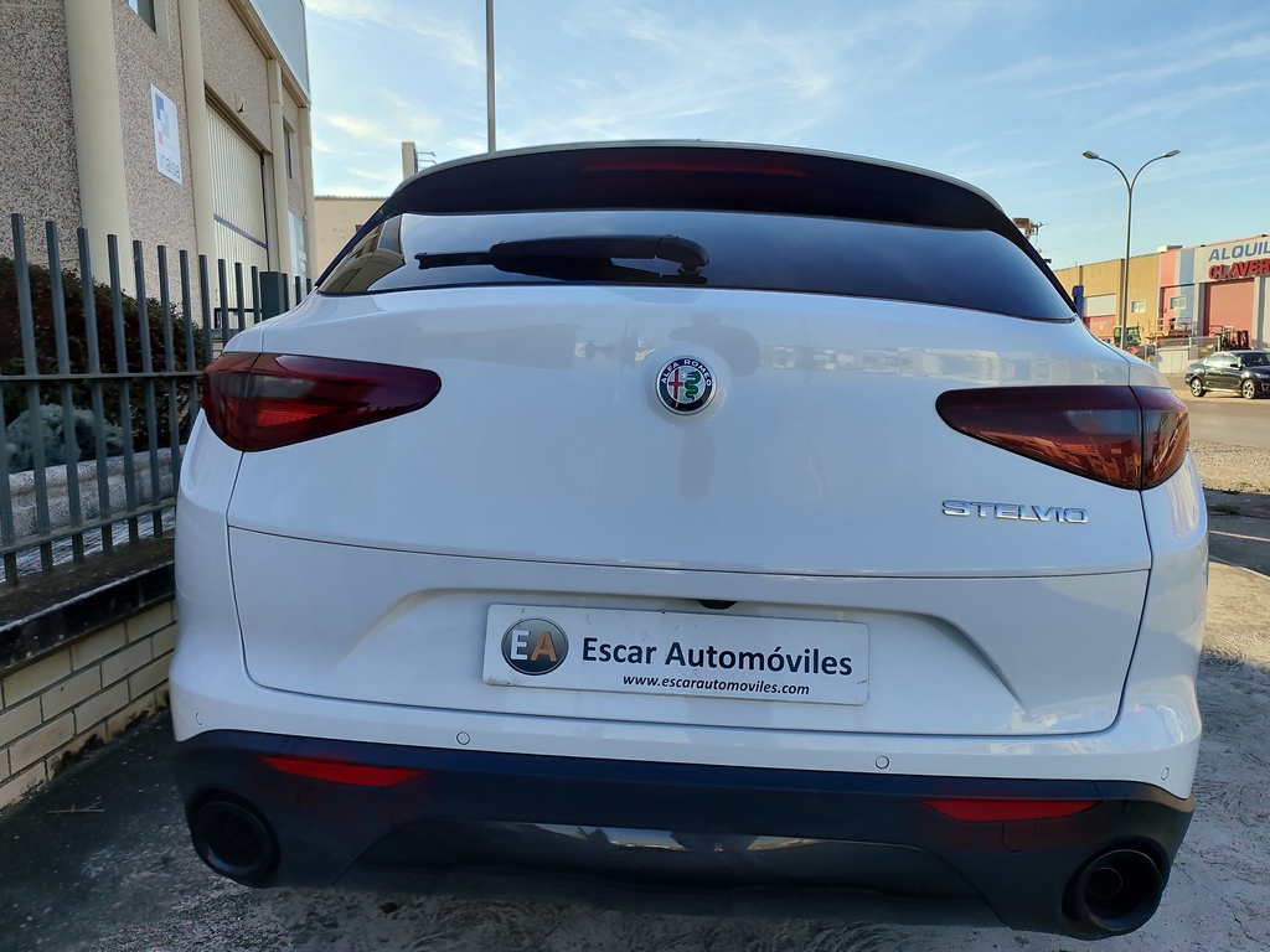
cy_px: 476
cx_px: 635
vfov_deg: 54.9
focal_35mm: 25
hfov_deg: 69.4
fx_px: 917
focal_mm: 5.95
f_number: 1.89
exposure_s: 1/852
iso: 50
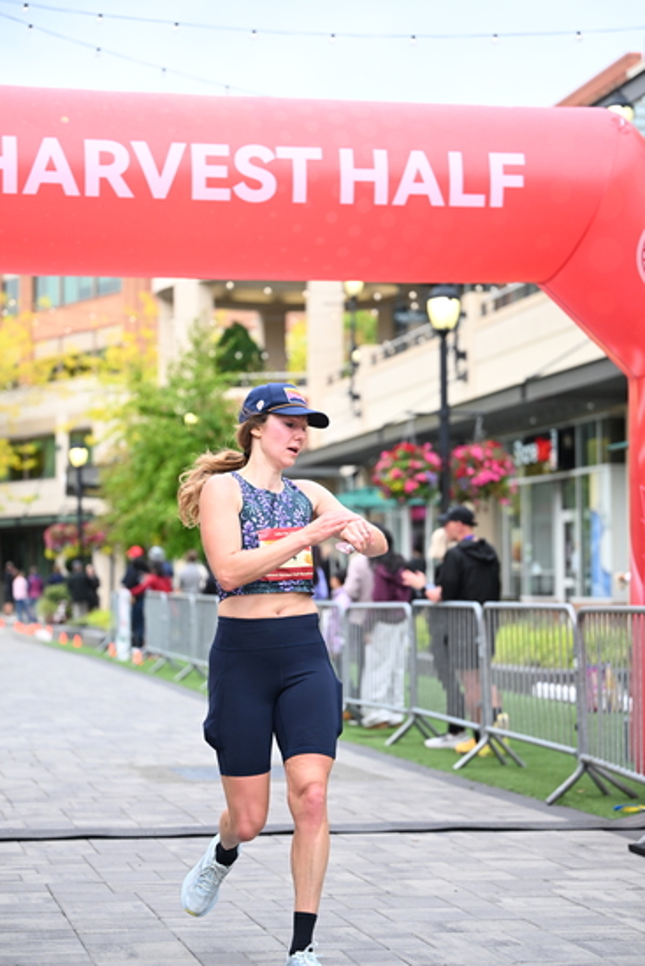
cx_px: 322
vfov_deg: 25.7
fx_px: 2122
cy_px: 483
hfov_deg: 17.3
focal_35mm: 79
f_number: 2.8
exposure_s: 1/1600
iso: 1000
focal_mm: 79
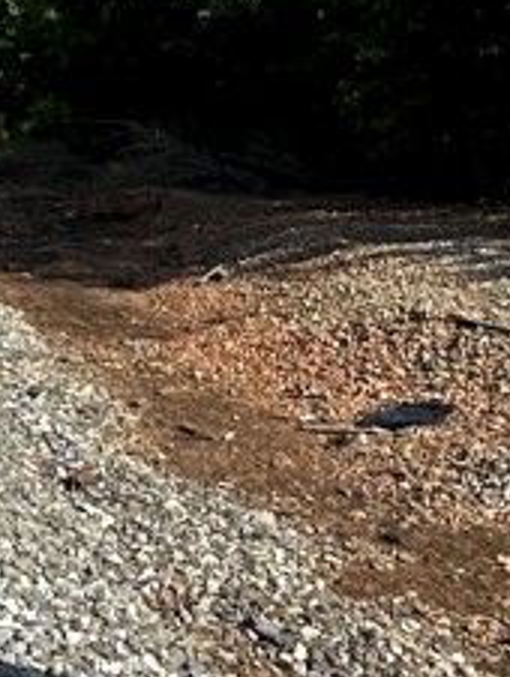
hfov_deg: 13.3
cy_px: -39
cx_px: -432
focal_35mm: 99
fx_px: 1941
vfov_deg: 19.1
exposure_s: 1/1335
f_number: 2.2
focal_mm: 2.22
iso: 50
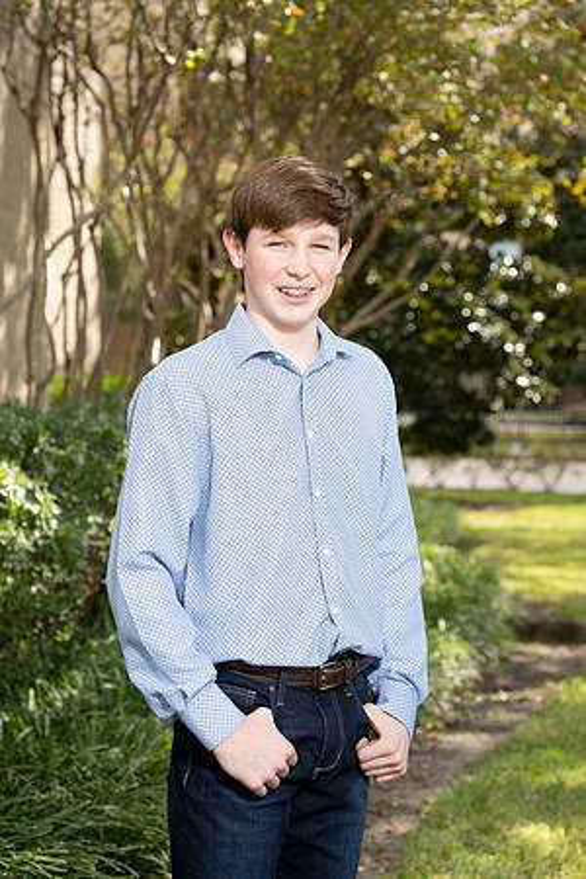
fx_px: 2319
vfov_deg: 21.5
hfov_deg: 14.4
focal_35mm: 95
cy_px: 440
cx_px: 293
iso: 400
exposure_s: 1/250
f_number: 6.3
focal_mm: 95
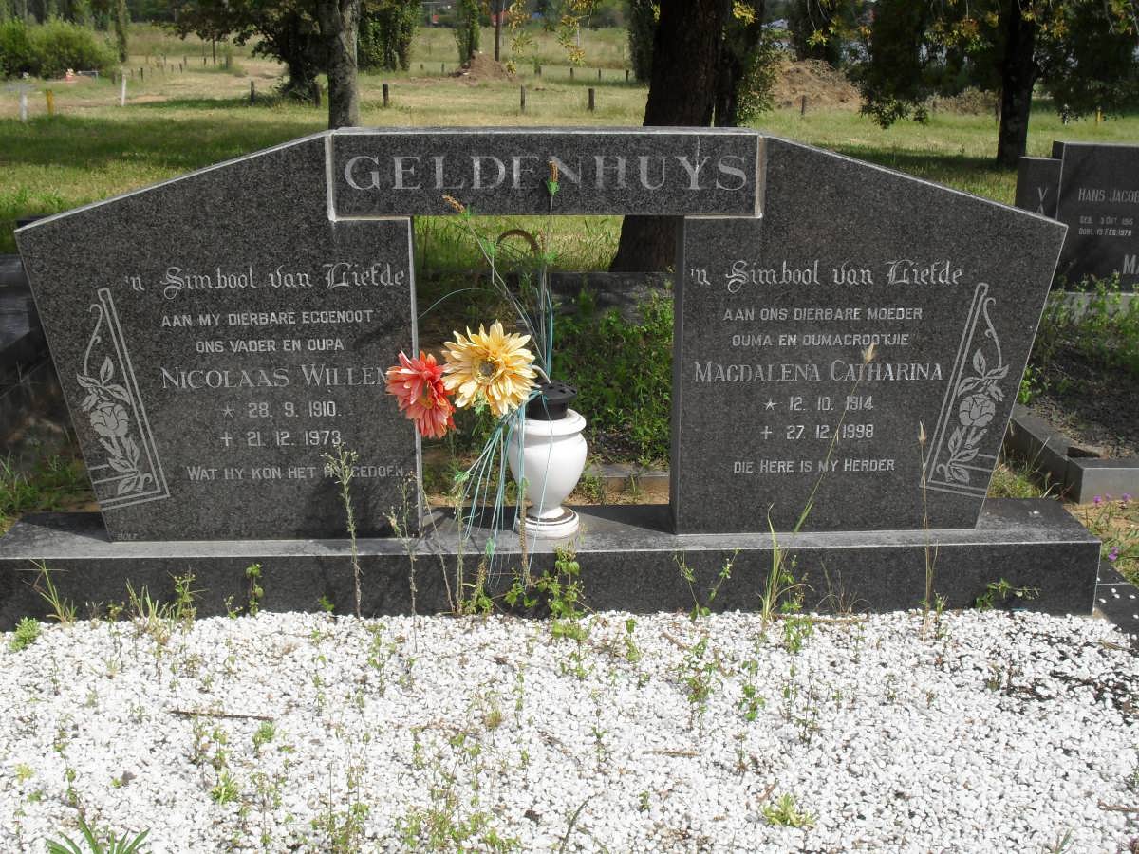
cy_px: 427
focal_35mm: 42
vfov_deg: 34.3
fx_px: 1382
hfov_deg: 44.8
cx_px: 570
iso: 100
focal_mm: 7.5
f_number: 9.2
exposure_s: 1/180
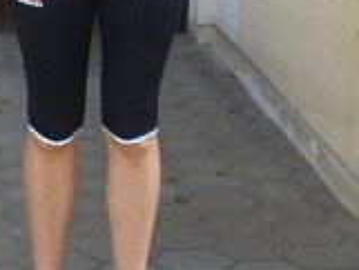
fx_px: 1858
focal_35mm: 179
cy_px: -252
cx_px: -33
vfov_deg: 8.0
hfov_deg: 10.9
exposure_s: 1/80
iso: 80
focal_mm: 6.3
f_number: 3.5
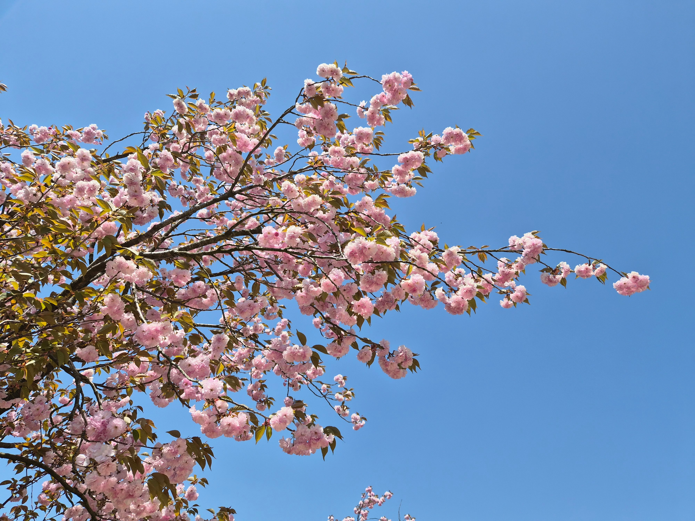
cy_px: 260
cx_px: 348
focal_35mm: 23
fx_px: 462
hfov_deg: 73.9
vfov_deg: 58.9
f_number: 1.8
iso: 80
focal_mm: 5.4
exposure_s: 1/6448
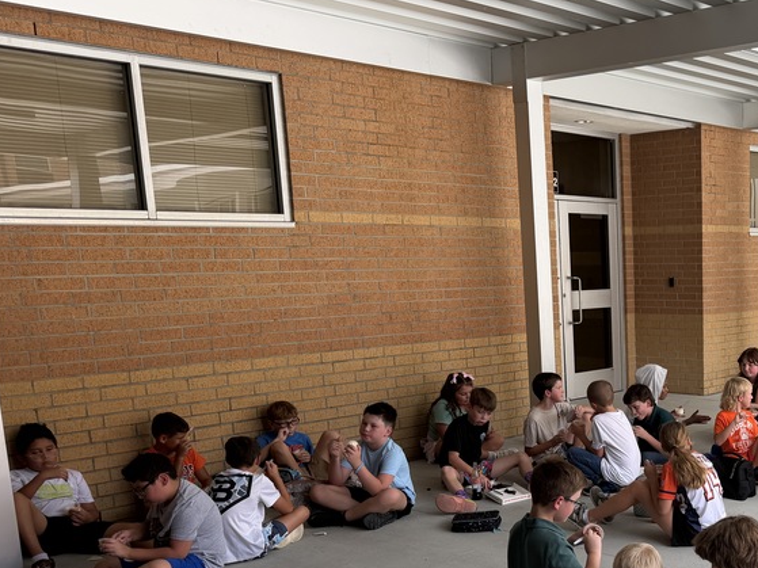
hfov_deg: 39.8
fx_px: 963
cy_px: 437
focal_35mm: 44
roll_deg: +1.6
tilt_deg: -9.8
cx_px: 681
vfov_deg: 32.2
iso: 80
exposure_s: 1/467
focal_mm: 6.76
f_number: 1.78
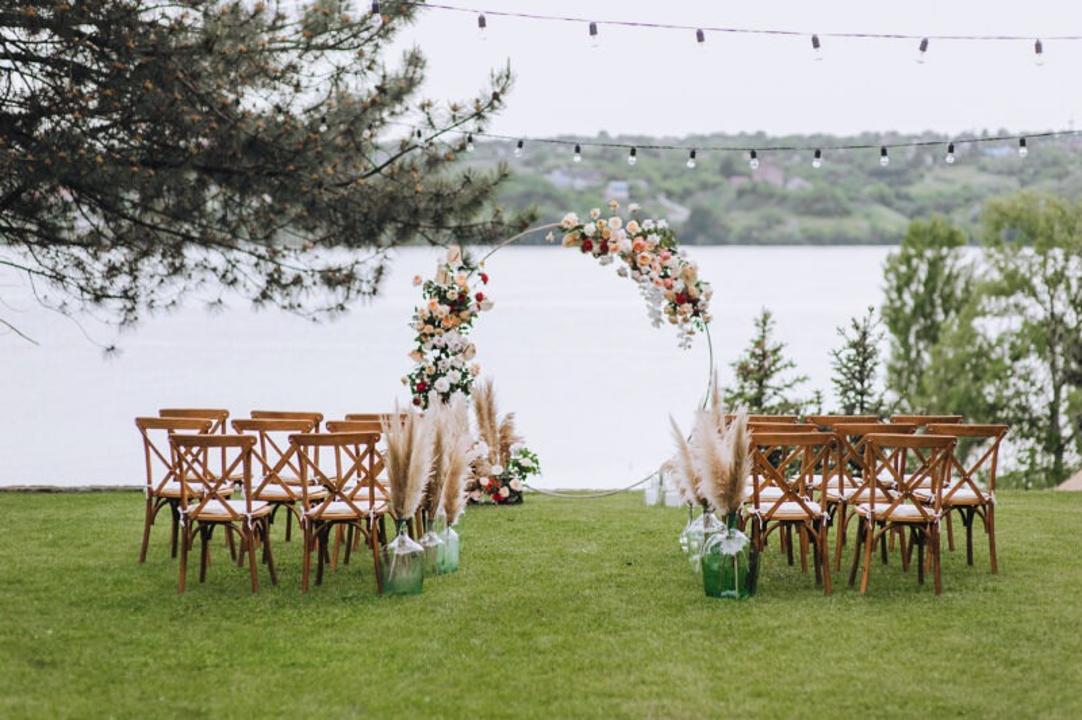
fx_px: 2553
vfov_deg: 16.0
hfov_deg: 23.9
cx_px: 541
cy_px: 360
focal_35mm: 85
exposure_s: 1/1600
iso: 320
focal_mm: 85
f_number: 2.5
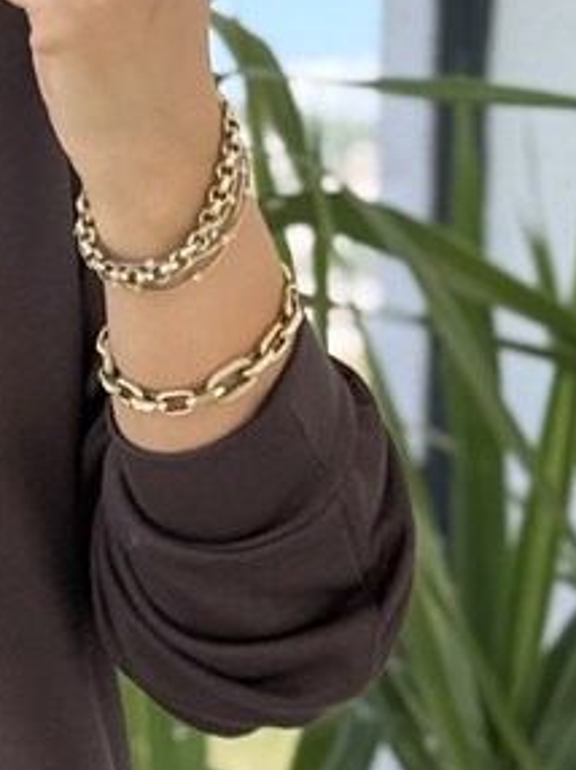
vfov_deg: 8.8
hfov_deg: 6.6
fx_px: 4977
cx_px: -51
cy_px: 596
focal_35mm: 224
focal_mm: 6.76
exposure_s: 1/566
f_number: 1.78
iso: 100
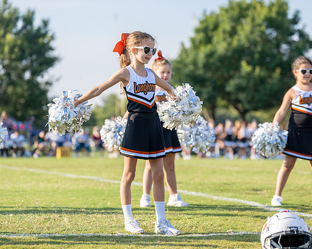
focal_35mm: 132
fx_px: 1218
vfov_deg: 11.7
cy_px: 116
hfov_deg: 14.6
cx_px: 160
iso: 320
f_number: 2.8
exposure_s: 1/3200
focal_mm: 105
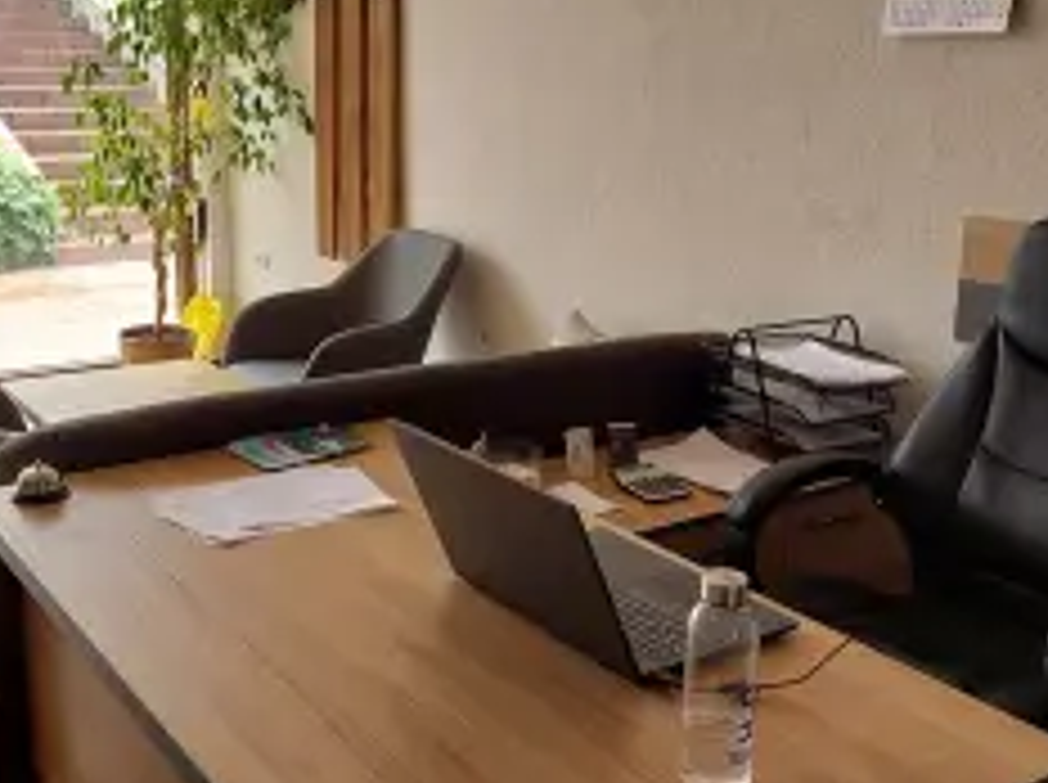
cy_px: 360
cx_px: 490
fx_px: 1300
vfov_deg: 33.5
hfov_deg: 43.9
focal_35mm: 43
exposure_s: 1/108
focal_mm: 5.23
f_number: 1.8
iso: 40
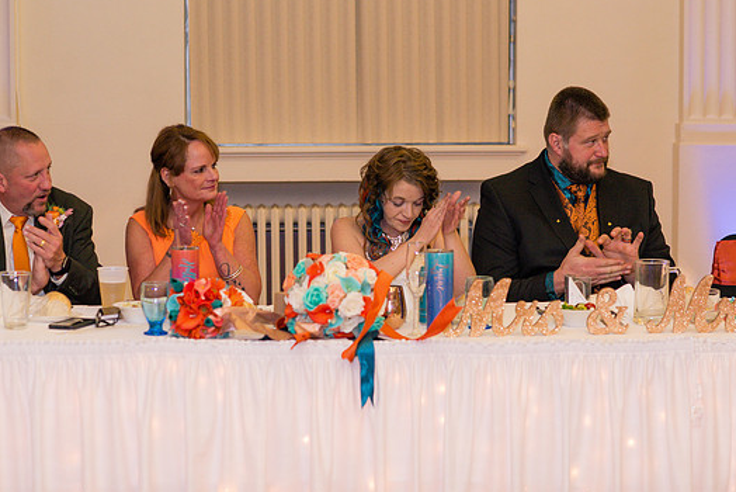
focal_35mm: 94
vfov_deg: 14.6
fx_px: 1923
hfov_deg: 21.7
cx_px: 383
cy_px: 228
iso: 640
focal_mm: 85
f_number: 3.2
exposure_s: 1/100
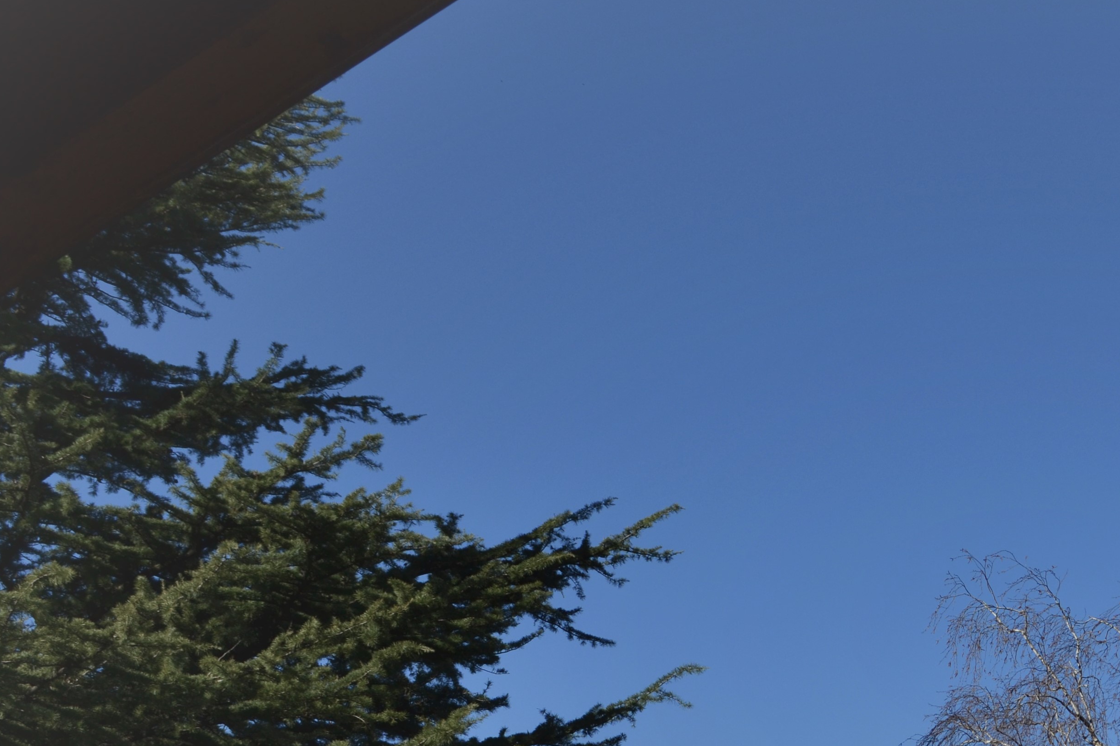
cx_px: 1023
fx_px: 2115
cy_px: 621
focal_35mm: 68
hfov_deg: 28.4
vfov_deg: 19.8
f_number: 8
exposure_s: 1/400
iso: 100
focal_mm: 24
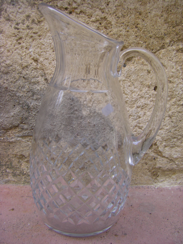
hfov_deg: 37.7
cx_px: 92
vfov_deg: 49.0
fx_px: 268
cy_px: 122
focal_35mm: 38
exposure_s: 1/50
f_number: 3.5
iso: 80
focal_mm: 6.3
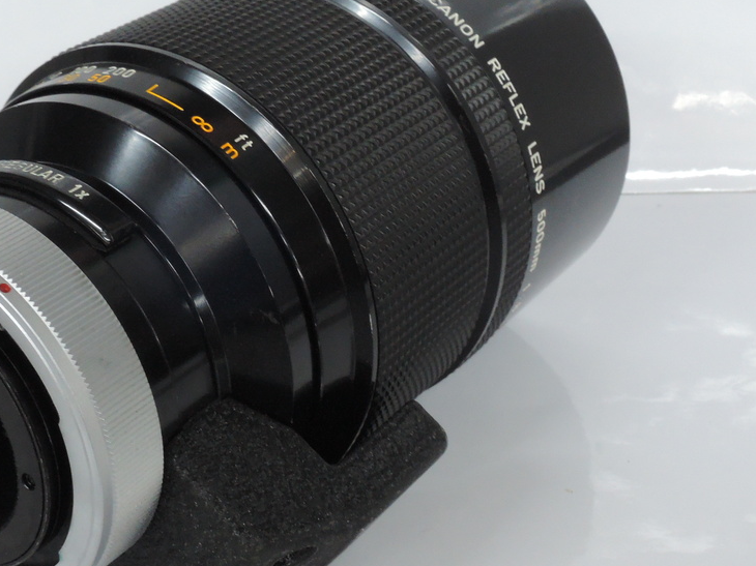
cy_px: 252
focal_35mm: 74
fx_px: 1616
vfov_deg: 19.9
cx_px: 227
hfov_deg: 26.1
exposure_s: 1/20
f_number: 7.3
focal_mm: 9.6
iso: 800
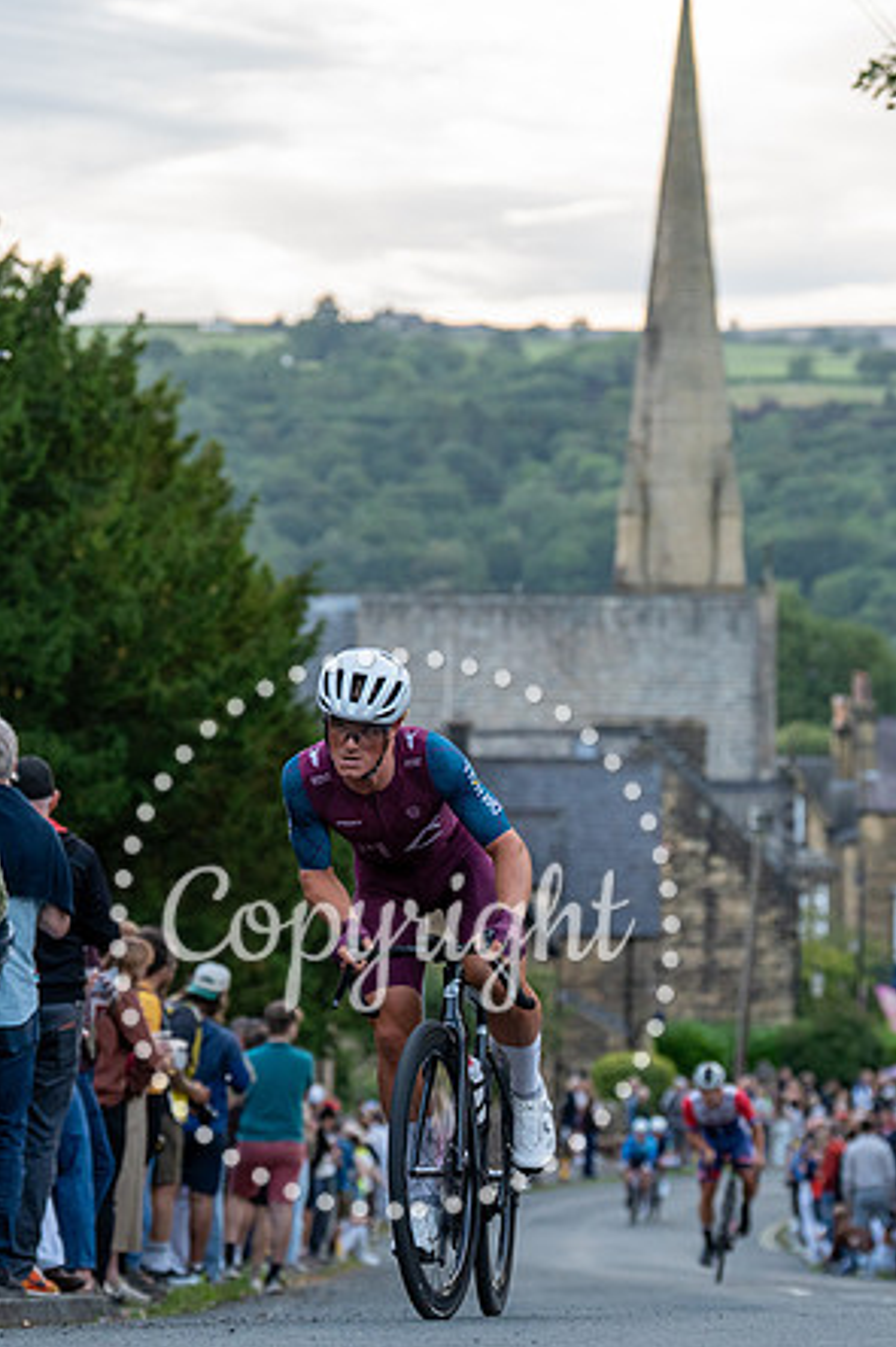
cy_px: 667
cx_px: 391
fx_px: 5529
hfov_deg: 9.3
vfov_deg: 13.9
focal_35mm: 148
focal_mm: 96
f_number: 3.5
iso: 2000
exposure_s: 1/800
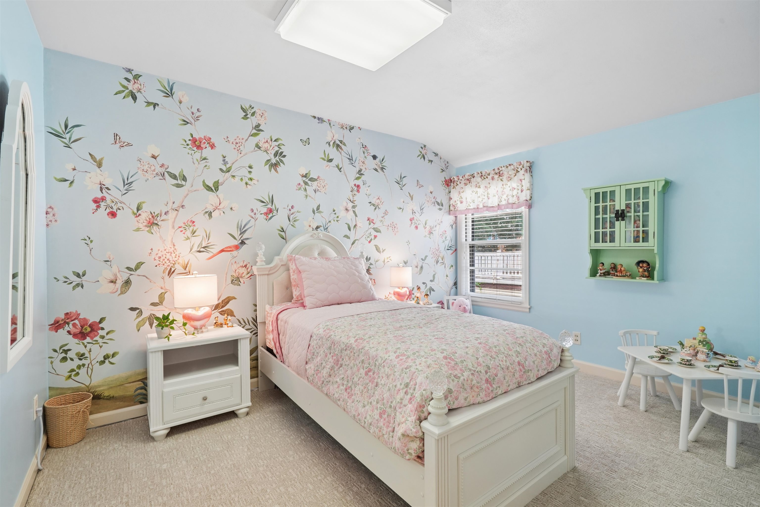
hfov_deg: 96.7
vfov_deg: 73.7
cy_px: 254
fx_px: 338
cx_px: 380
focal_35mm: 16
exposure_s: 1/40
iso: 800
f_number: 10
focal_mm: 16
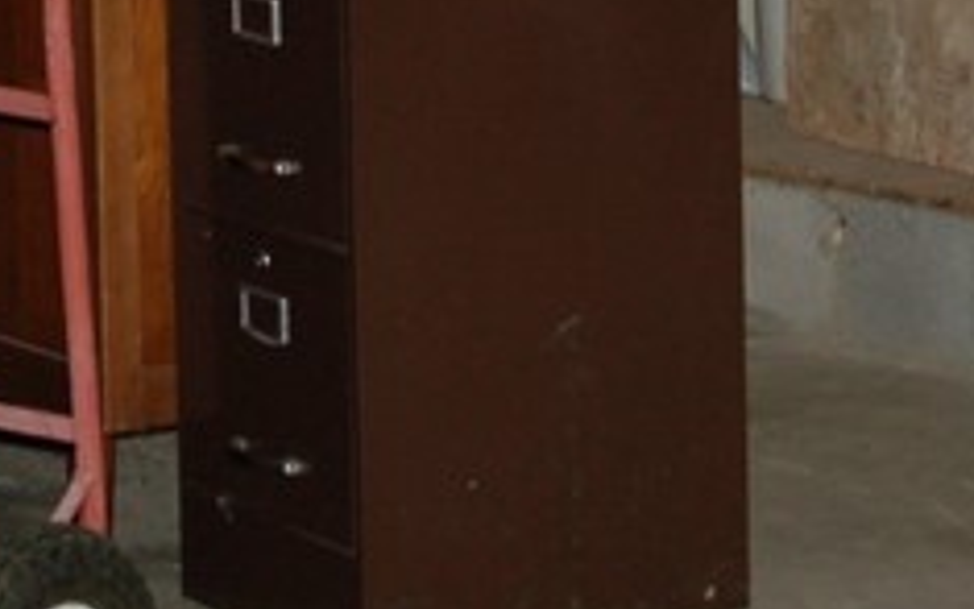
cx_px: 271
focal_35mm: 198
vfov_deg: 6.4
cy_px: -659
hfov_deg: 10.6
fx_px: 5257
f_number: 3.3
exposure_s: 1/60
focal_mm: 28
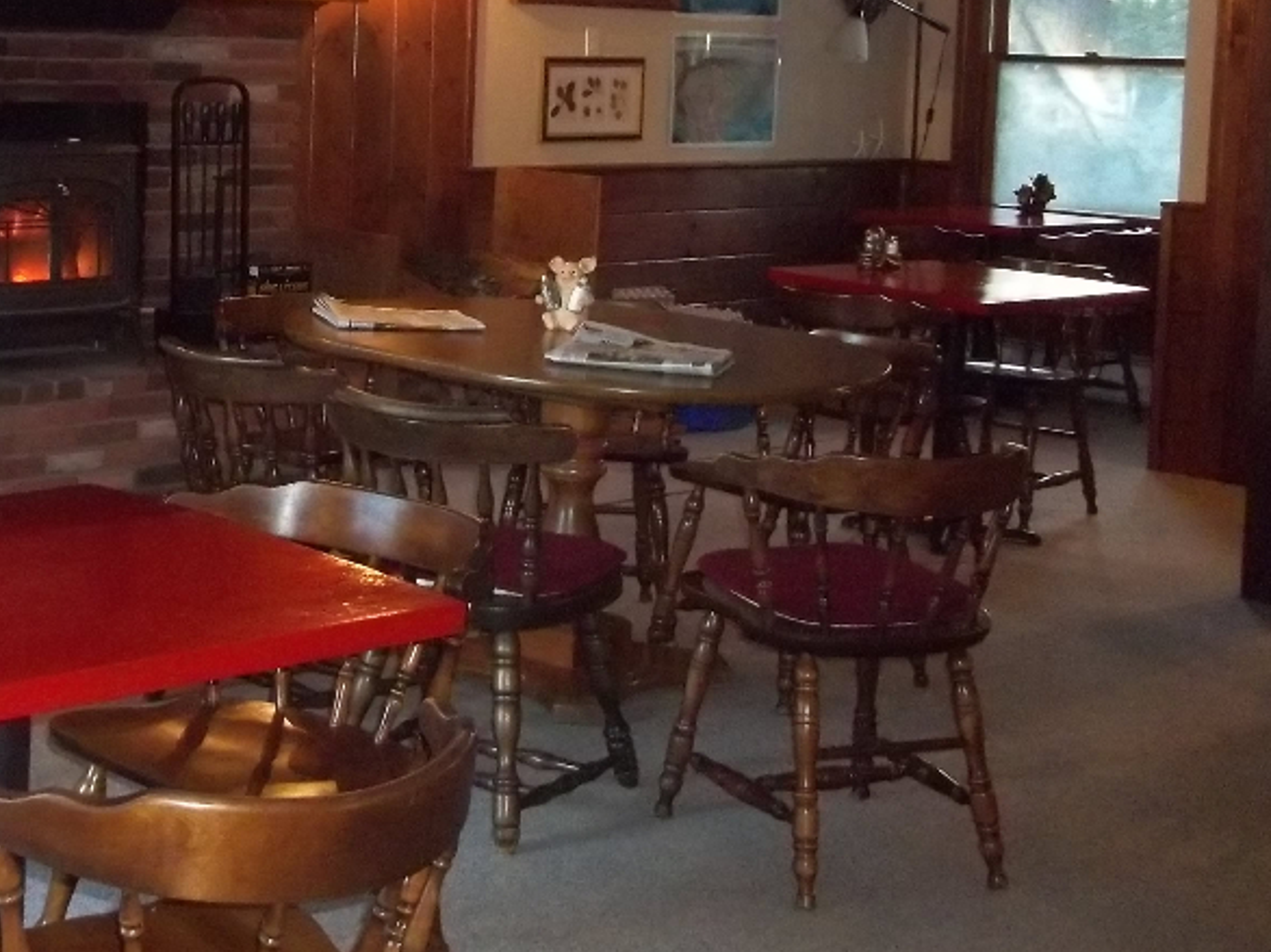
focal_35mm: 59
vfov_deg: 24.5
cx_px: 215
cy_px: 232
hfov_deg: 31.7
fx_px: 2165
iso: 400
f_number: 2.9
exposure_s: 1/30
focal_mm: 5.7
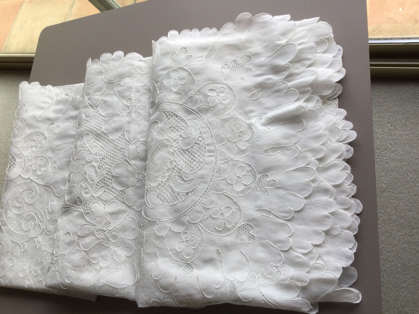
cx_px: 210
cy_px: 157
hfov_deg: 58.4
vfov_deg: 45.4
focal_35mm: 31
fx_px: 375
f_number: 2.4
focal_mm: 3.3
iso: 25
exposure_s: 1/127
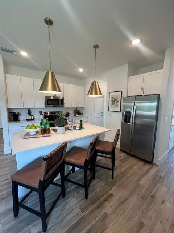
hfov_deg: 89.9
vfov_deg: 106.2
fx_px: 87
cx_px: 87
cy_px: 116
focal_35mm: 13
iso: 125
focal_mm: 1.57
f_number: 1.8
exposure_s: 1/120
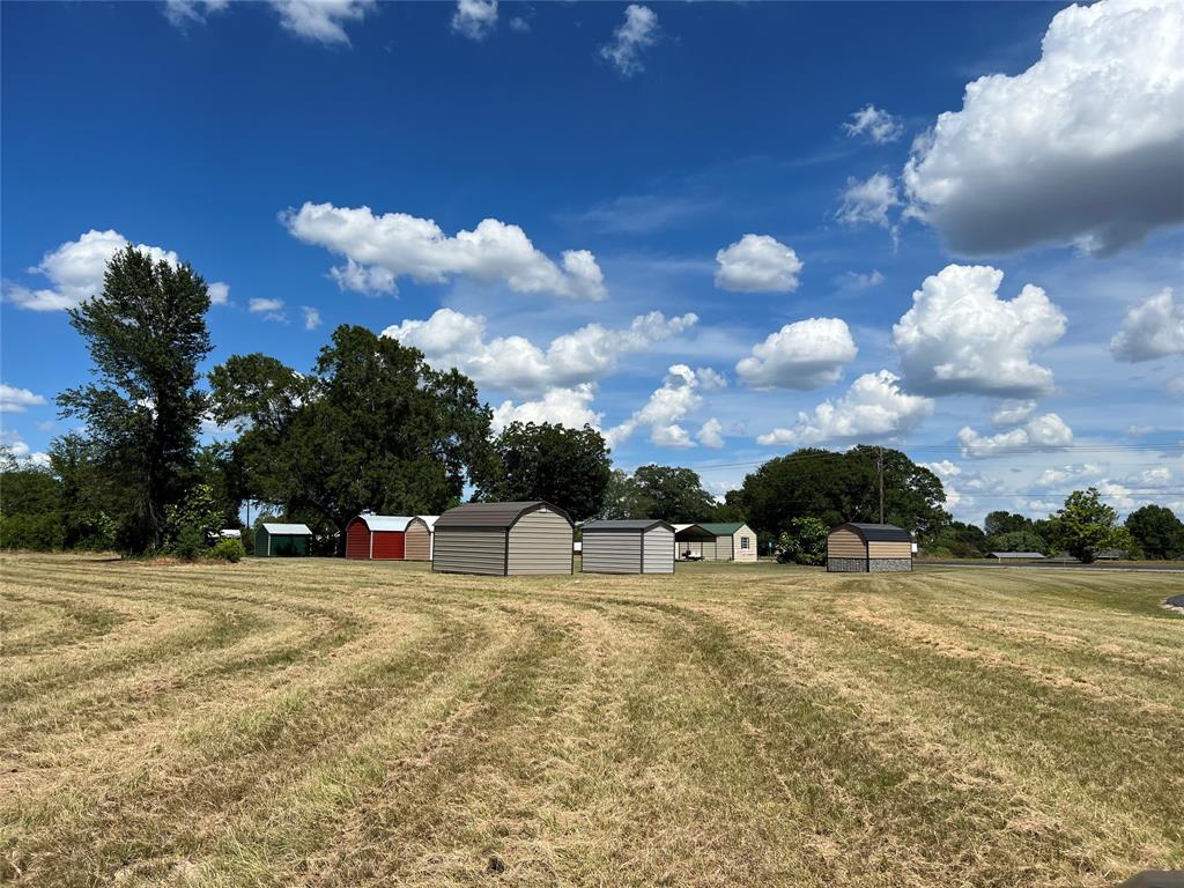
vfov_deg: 53.1
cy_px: 444
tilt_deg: +5.4
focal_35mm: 26
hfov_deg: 67.3
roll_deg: -0.4
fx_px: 889
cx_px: 592
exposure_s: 1/6211
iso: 50
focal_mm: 5.7
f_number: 1.5
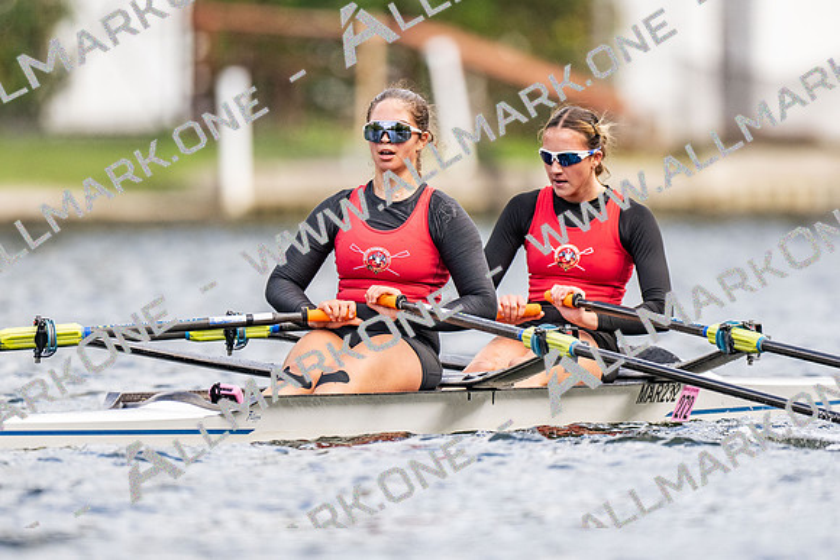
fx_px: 21015
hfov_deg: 2.3
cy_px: 280
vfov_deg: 1.5
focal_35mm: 900
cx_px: 420
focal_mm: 600
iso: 560
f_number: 4
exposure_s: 1/2500
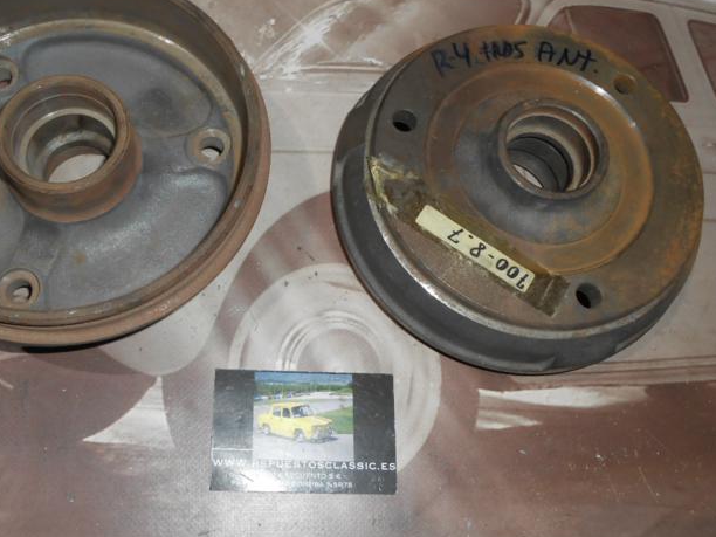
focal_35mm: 34
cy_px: 245
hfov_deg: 53.4
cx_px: 273
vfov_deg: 41.8
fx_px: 703
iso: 80
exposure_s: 1/25
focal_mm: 4.6
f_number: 3.5
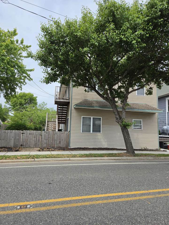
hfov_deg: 58.9
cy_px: 112
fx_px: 150
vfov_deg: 73.9
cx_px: 84
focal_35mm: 23
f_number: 1.8
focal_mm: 5.4
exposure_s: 1/4087
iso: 80
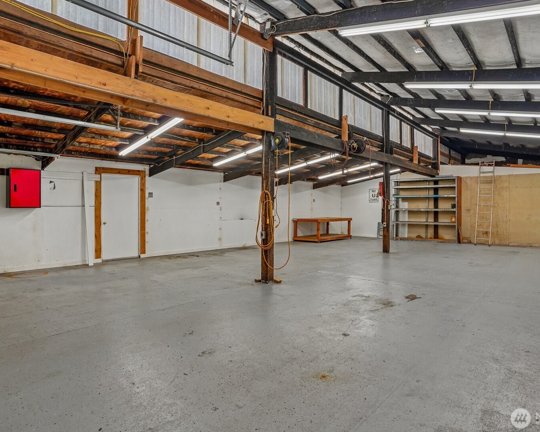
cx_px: 269
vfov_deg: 68.1
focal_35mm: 20
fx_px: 320
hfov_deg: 80.4
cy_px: 208
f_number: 8
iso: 1000
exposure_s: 1/60
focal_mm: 17
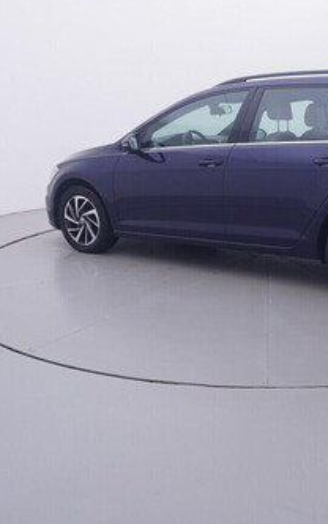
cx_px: 252
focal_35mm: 38
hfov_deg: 33.0
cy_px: 265
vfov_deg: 51.7
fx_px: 541
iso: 200
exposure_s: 1/80
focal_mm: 15
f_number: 5
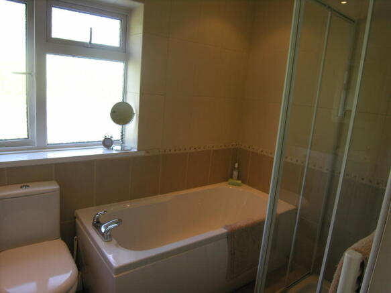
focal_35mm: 24
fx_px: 271
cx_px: 196
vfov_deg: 56.8
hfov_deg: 71.6
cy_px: 146
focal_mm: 6.1
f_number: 2.9
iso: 50
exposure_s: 1/42
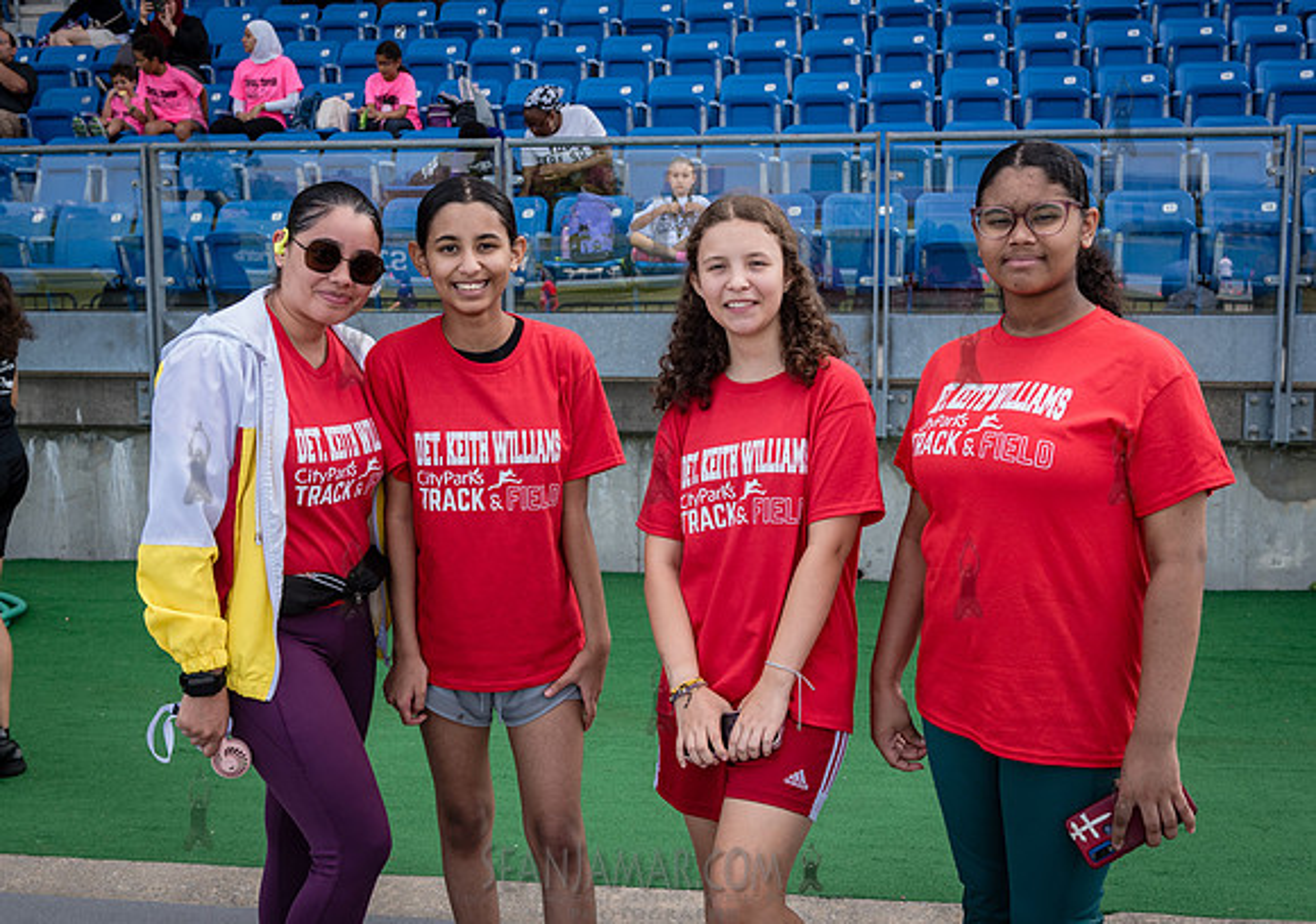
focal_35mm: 42
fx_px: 1562
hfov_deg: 45.7
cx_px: 658
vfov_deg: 32.9
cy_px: 460
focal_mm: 38
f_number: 5.6
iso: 400
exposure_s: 1/400
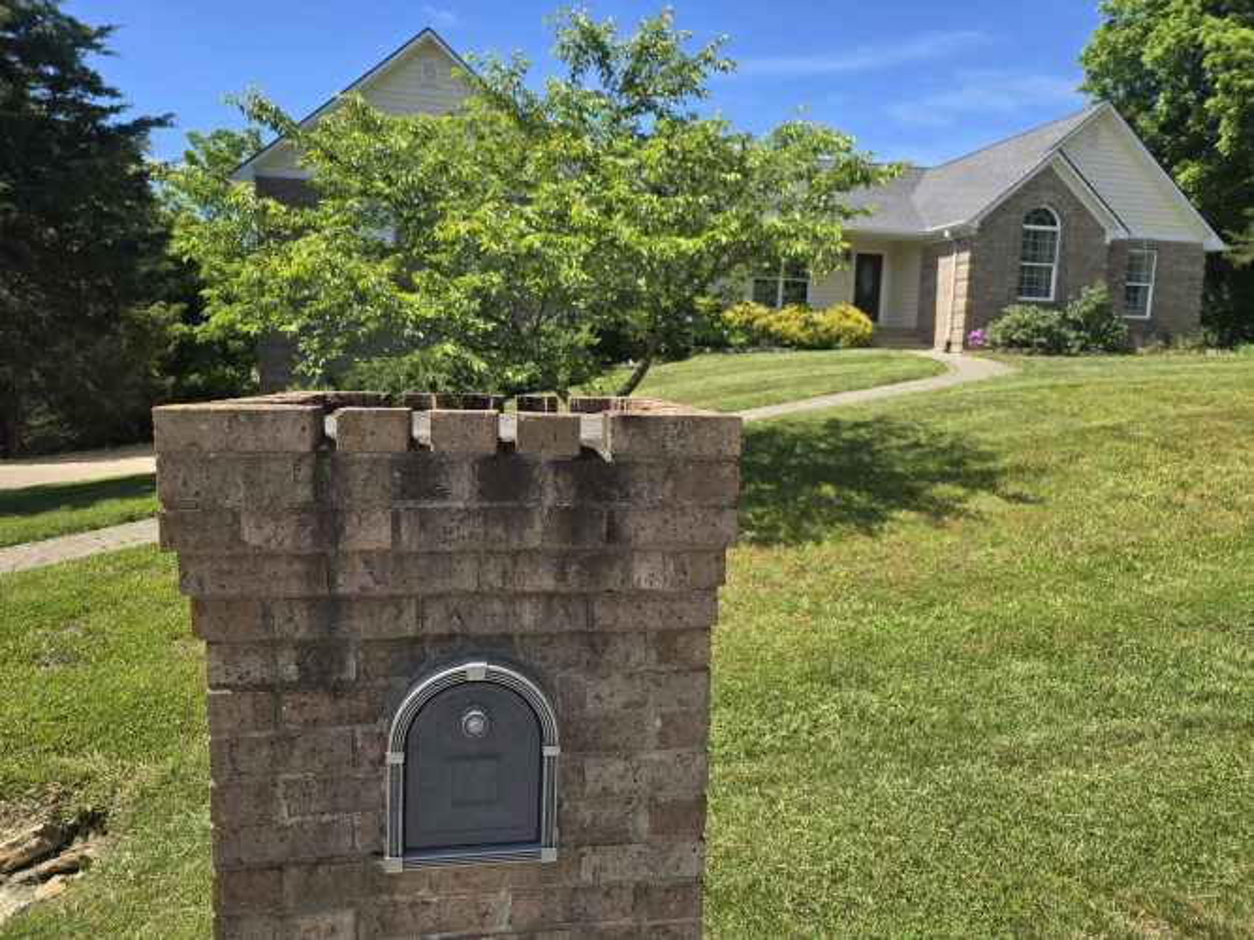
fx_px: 833
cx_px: 627
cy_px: 470
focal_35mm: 23
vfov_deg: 58.9
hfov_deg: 73.9
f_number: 1.7
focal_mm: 6.3
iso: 12
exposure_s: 1/500
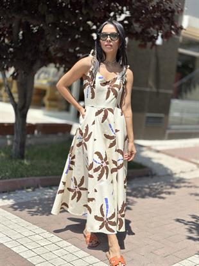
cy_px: 133
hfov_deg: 30.3
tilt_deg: -8.6
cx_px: 100
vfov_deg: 39.6
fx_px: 368
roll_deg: -6.8
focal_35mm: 48
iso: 100
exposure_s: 1/5000
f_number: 1.78
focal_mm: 6.86
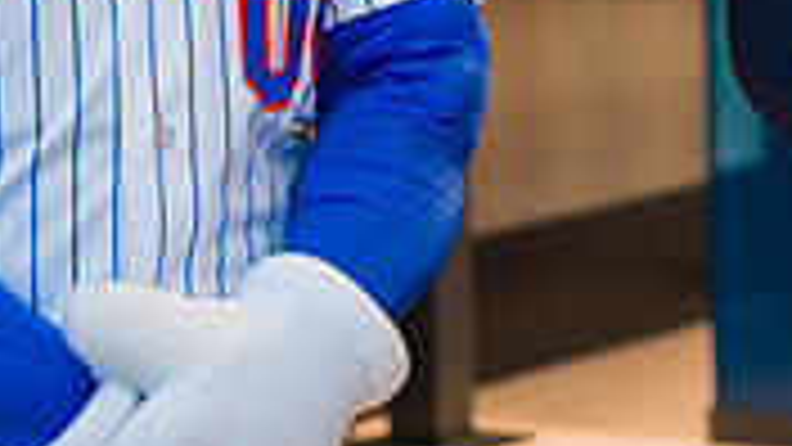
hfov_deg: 8.8
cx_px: 976
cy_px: -207
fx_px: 5082
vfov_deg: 5.0
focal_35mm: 242
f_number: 4
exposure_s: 1/200
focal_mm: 70
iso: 800
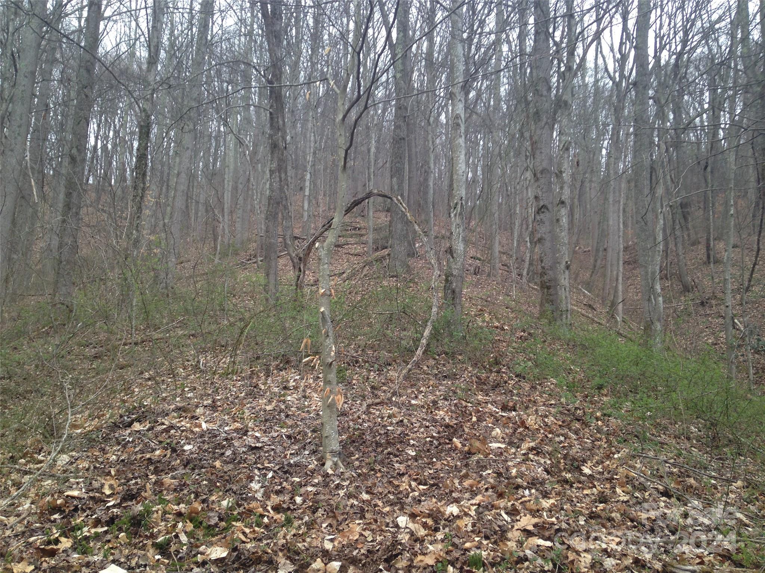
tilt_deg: +12.2
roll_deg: +0.4
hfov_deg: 55.4
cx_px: 382
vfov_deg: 42.9
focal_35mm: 33
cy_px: 286
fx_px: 729
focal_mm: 4.12
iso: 50
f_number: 2.4
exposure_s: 1/120
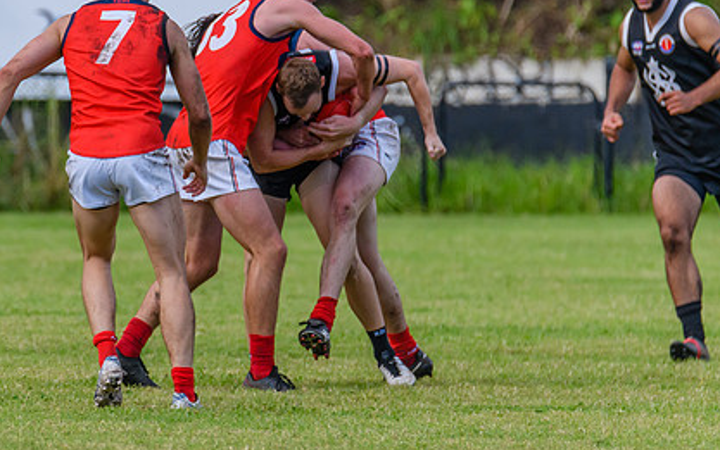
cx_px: 210
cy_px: 169
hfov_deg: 1.8
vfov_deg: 1.1
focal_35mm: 1157
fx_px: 22712
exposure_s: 1/2000
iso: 1250
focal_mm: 600
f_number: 6.3
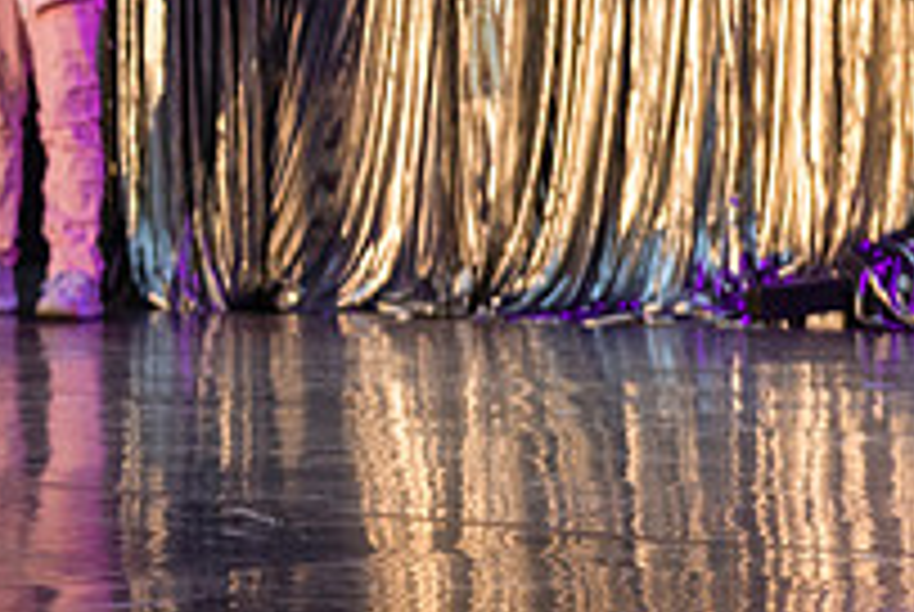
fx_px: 5187
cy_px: 121
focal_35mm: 204
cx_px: -460
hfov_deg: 9.8
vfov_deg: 6.7
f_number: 4
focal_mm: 58
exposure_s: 1/320
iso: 2000
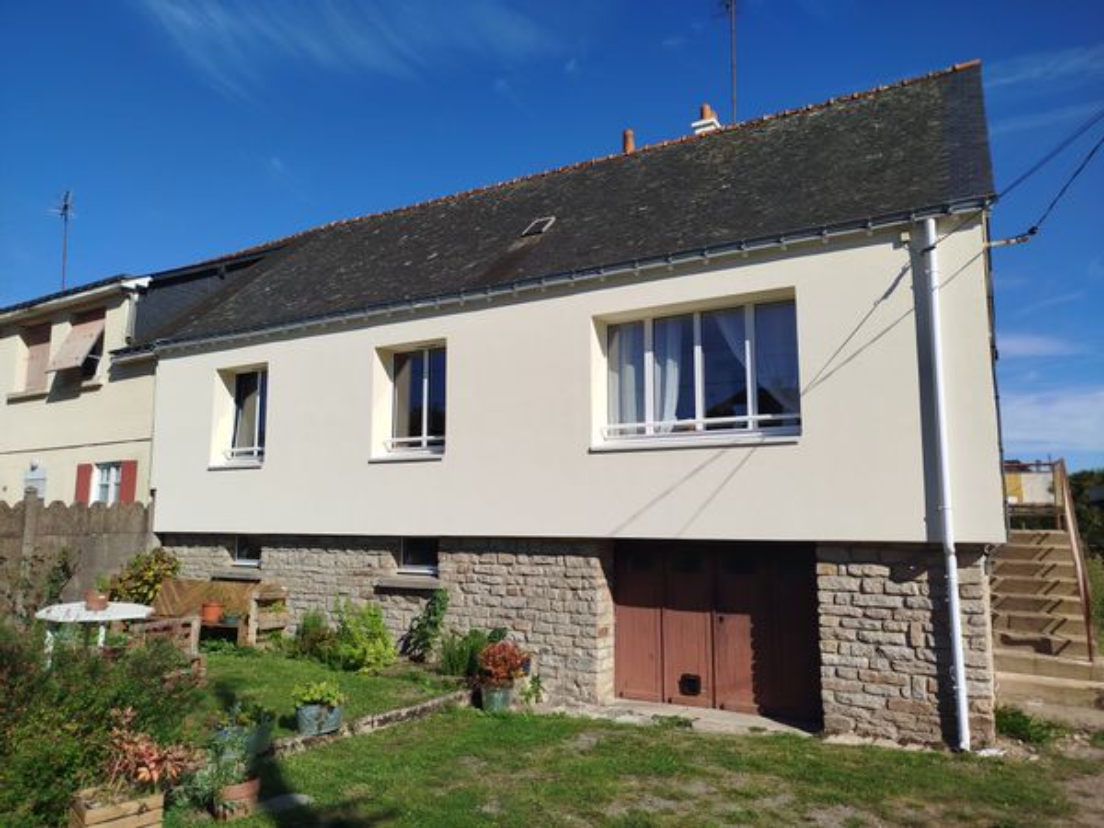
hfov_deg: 71.6
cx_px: 552
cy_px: 414
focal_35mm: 24
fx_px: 765
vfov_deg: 56.8
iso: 50
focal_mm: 5.31
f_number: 1.7
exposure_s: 1/1539
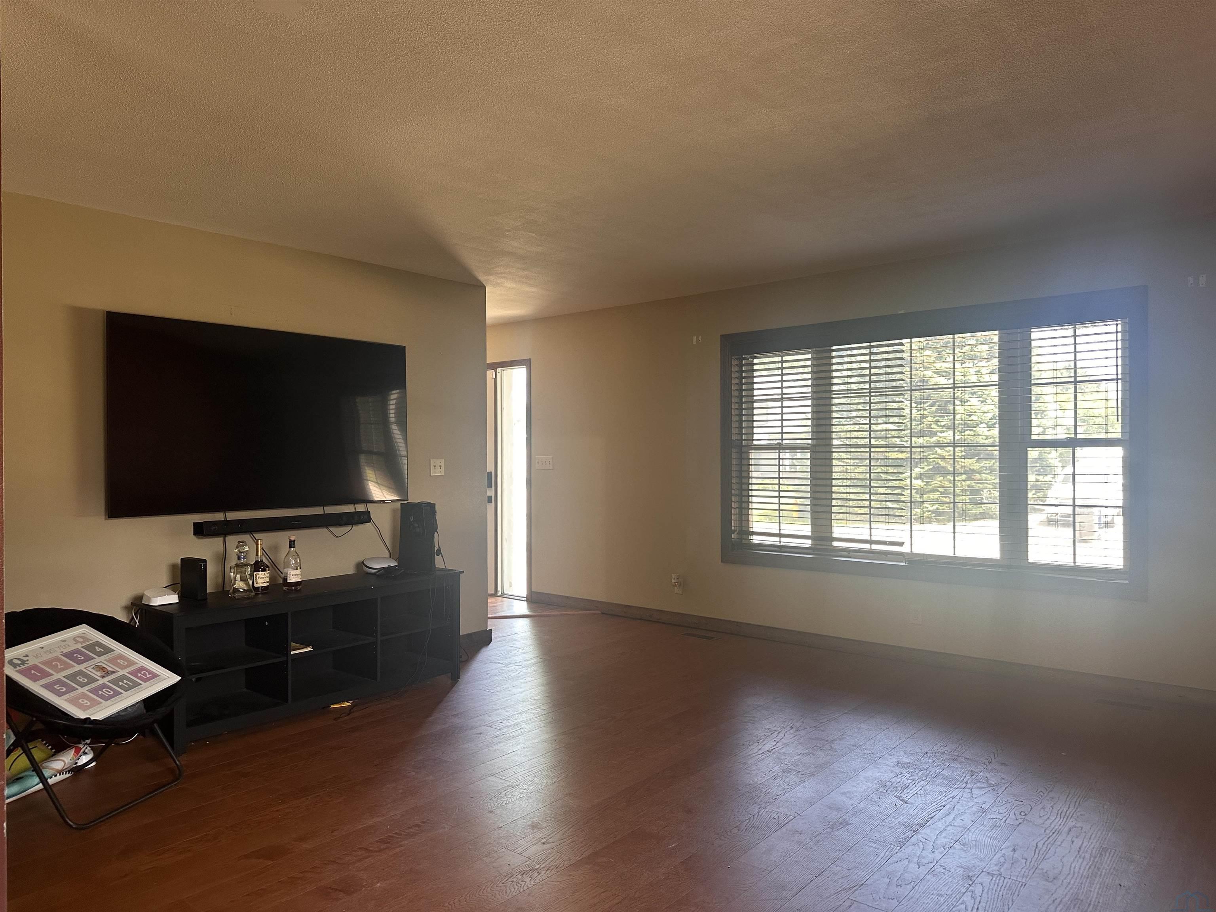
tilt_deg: +0.0
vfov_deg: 56.8
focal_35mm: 24
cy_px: 456
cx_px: 608
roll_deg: +0.3
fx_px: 843
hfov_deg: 71.6
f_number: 1.78
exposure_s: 1/120
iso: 200
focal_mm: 6.86
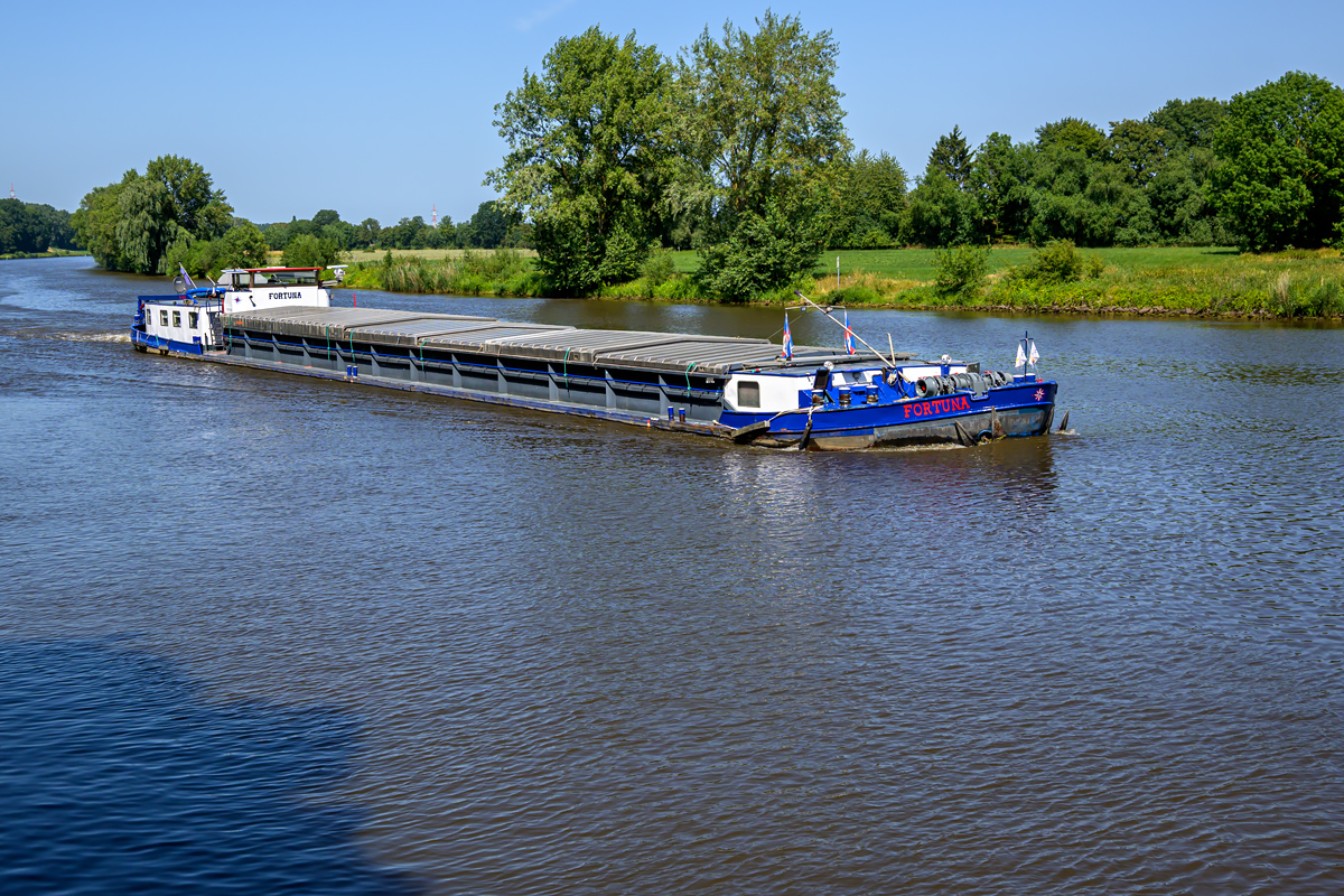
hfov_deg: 48.7
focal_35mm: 40
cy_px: 448
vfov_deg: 33.6
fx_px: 1484
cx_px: 672
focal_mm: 26.5
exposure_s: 1/750
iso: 200
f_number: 8
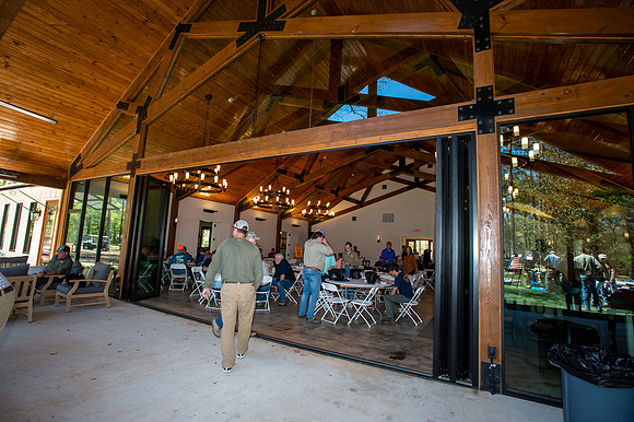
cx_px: 317
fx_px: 299
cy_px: 211
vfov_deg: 70.4
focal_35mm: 17
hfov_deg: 93.3
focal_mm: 17
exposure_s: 1/125
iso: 1000
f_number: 5.6
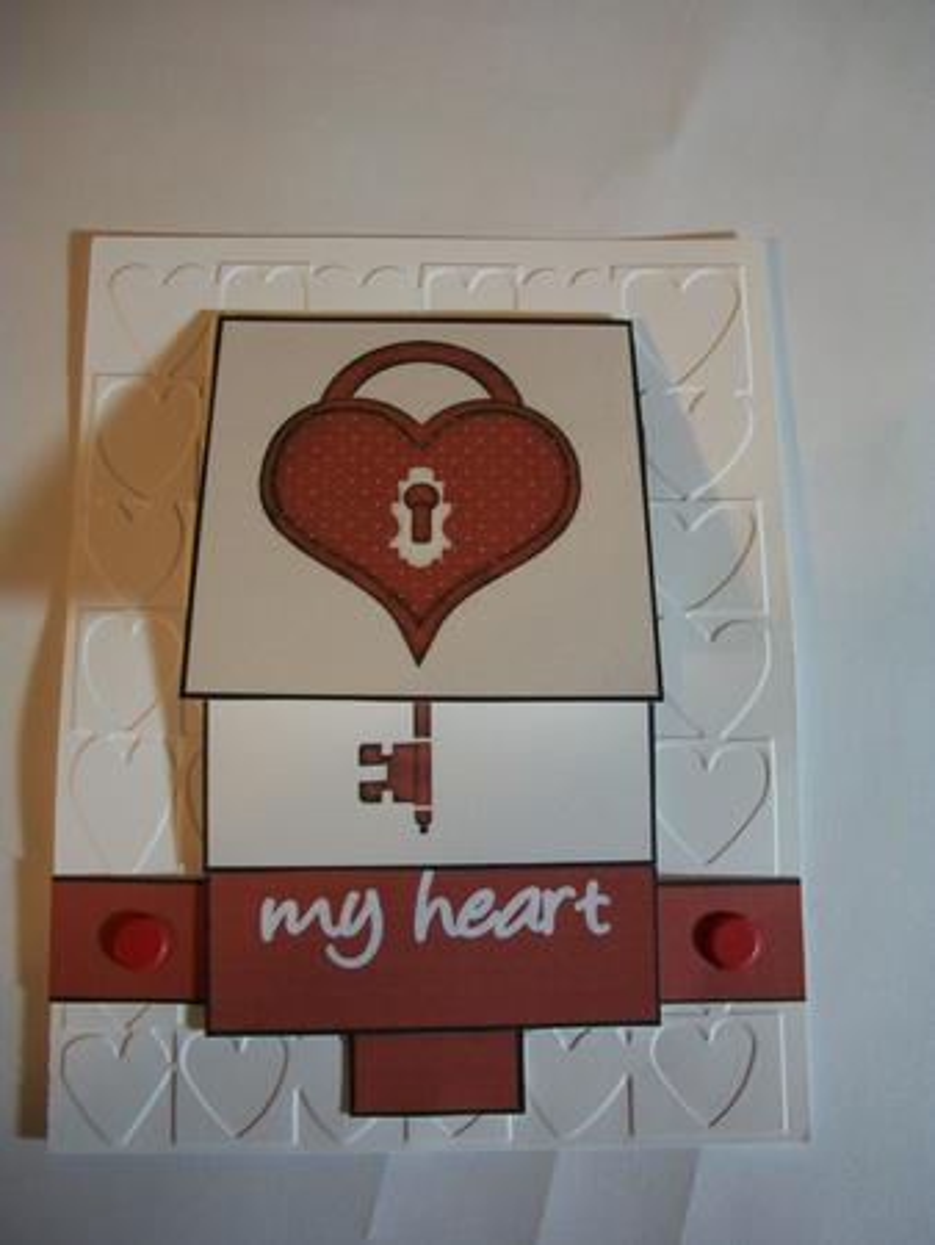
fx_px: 1259
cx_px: 468
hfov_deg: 40.7
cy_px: 622
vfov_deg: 52.6
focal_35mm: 35
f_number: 3.1
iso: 160
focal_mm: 6.3
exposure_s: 1/20
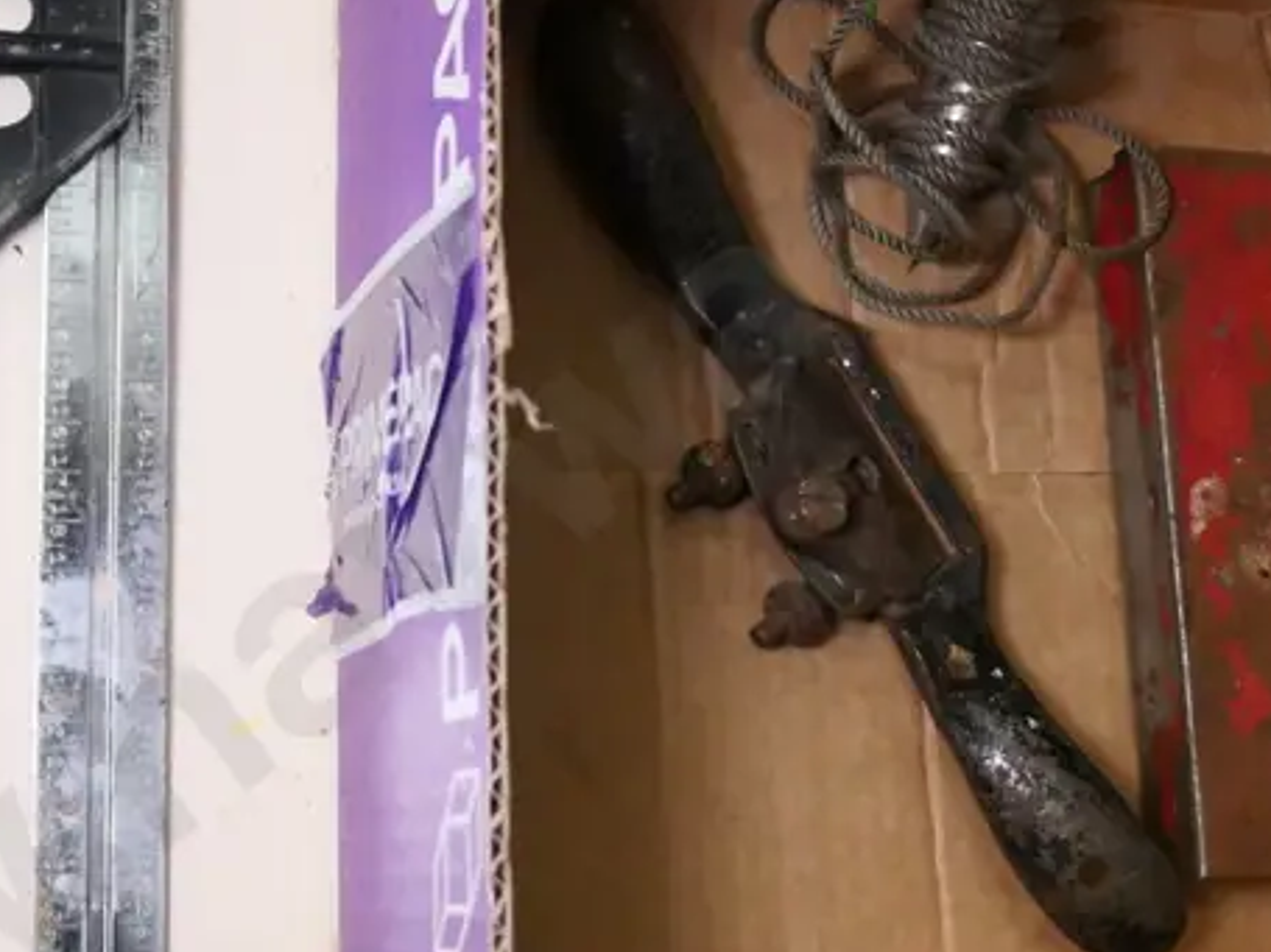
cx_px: 642
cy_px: 399
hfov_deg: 35.6
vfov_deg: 27.0
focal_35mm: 54
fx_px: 1982
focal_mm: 12
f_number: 4.5
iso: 3200
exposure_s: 1/640
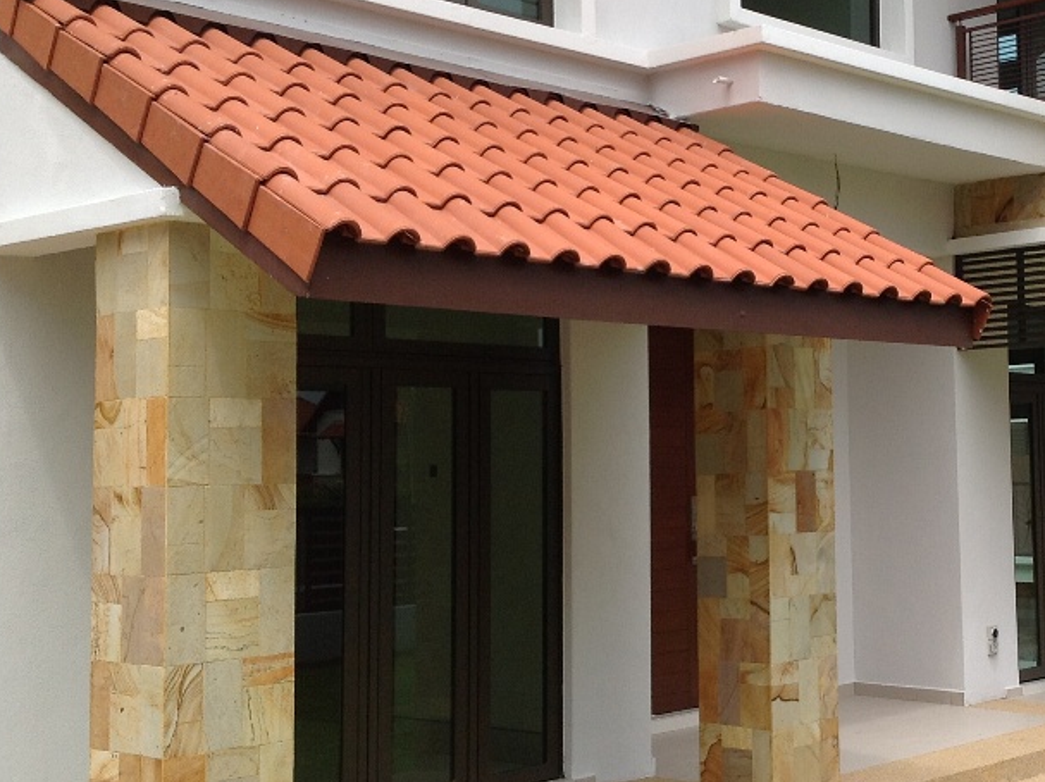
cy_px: 316
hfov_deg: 32.0
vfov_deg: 24.7
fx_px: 1779
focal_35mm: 59
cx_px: 811
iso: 80
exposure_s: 1/1314
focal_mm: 4.28
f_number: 2.4
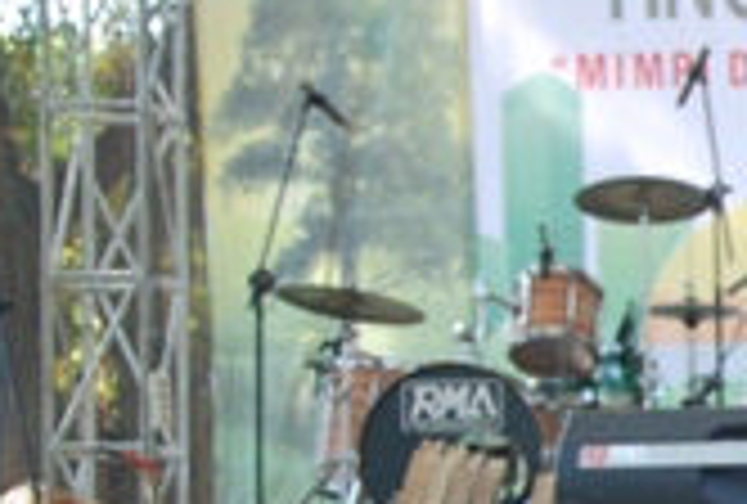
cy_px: 590
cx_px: 1359
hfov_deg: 10.4
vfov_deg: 7.4
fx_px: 3853
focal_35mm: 185
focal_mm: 32
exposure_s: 1/80
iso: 400
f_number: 5.6
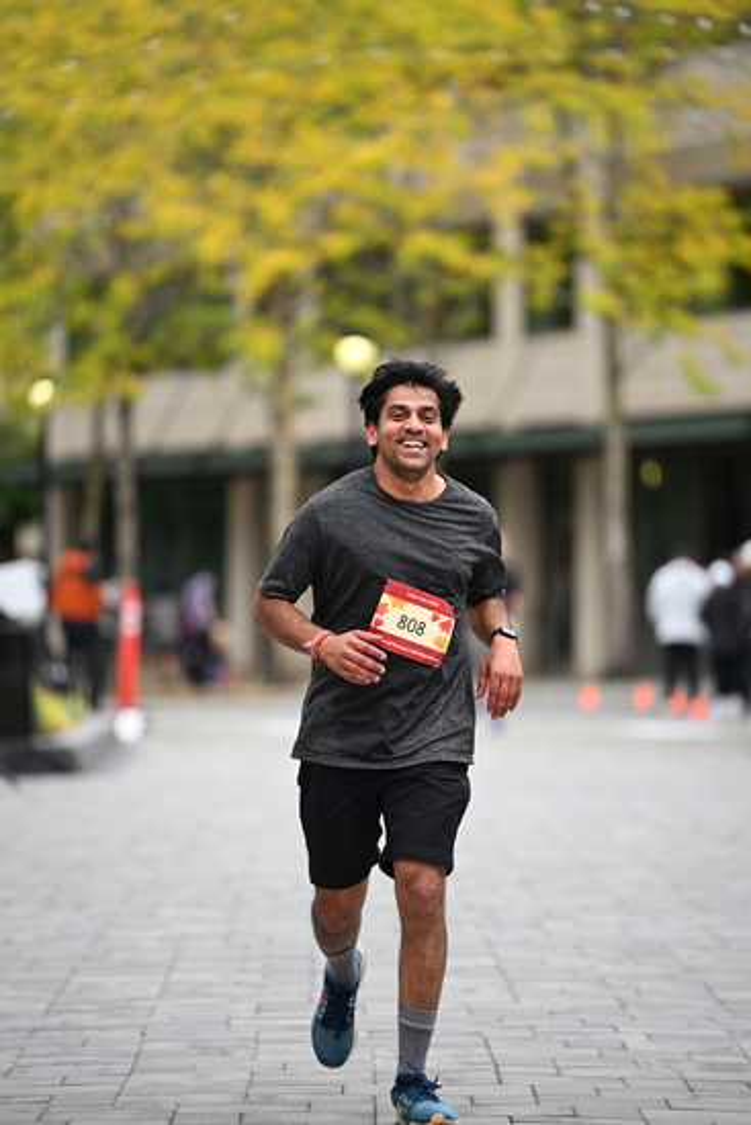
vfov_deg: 10.5
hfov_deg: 7.0
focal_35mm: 195
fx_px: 6098
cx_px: 376
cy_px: 562
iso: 640
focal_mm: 195
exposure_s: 1/2000
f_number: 2.8
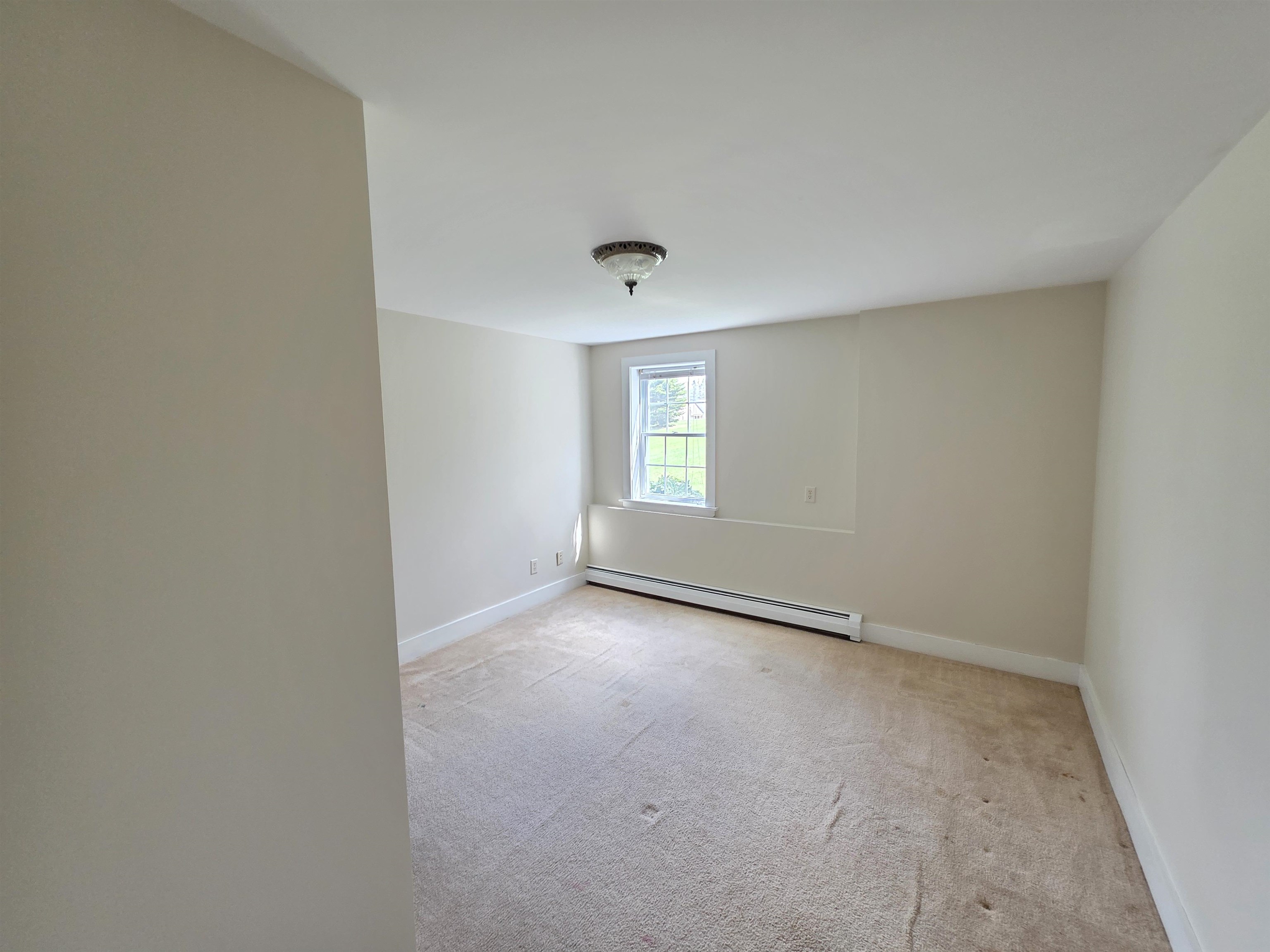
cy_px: 476
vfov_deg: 89.9
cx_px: 635
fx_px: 477
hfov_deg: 106.2
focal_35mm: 13
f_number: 1.9
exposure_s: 1/60
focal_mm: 2.2
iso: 320
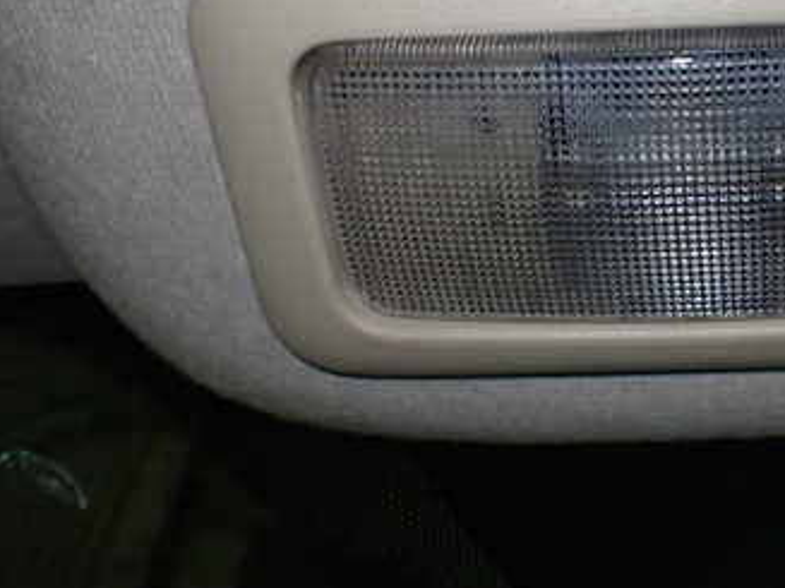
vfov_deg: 26.4
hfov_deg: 33.4
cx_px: 679
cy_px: 204
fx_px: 1247
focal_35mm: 55
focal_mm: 5.4
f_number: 2.3
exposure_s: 1/125
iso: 400
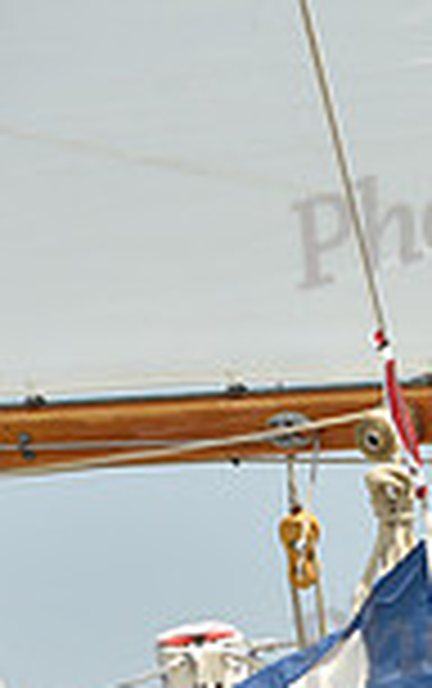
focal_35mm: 521
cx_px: 1161
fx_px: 9787
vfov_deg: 4.0
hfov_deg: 2.5
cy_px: 758
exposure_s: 1/800
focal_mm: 135
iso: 250
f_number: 8
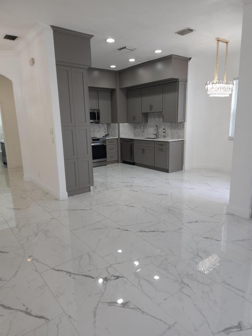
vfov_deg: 73.9
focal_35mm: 23
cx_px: 126
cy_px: 168
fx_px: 223
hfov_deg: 58.9
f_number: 1.8
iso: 50
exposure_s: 1/60
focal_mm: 6.4
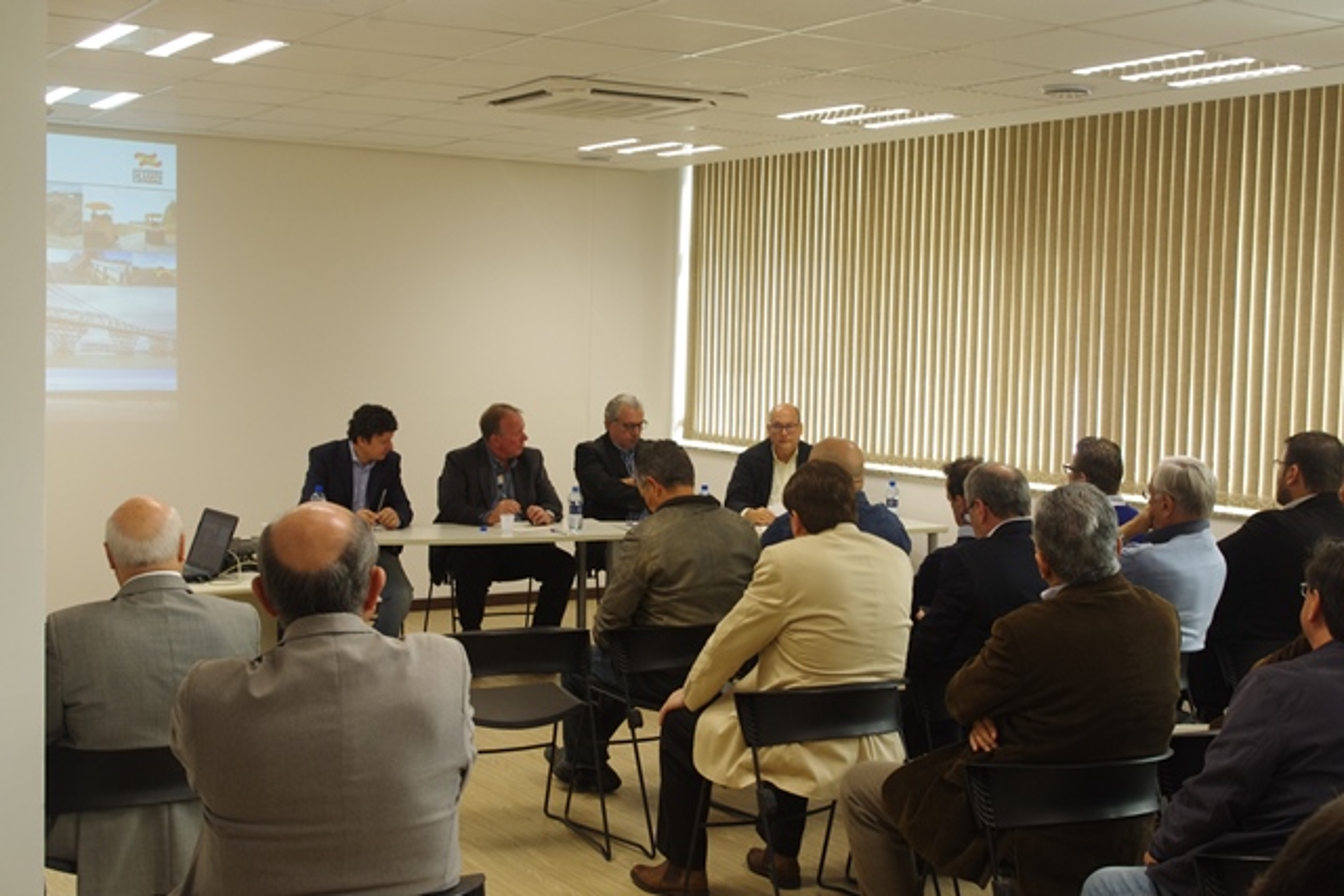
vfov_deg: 29.3
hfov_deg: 42.7
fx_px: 1718
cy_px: 448
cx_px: 672
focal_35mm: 46
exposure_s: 1/60
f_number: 6.3
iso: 800
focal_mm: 30.63
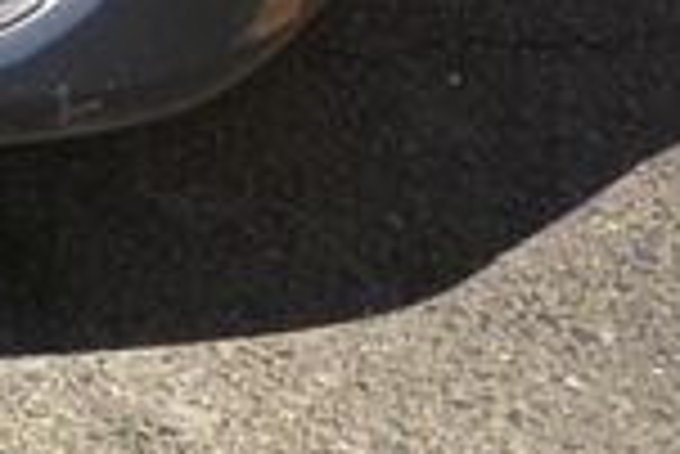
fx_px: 3460
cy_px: -856
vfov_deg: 6.9
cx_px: -793
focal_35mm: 183
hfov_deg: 10.2
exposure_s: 1/250
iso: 160
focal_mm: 10
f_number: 7.1
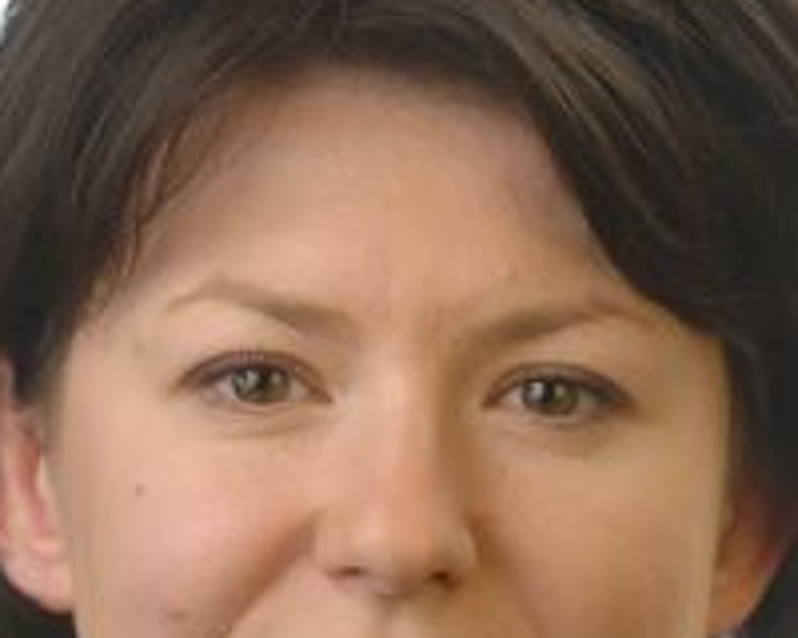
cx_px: 383
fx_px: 12777
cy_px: 602
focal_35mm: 541
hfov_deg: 3.6
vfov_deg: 2.9
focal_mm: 170
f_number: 5
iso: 320
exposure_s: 1/80
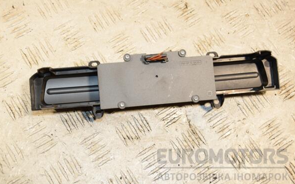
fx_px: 474
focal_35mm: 59
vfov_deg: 22.0
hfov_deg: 34.6
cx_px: 148
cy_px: 90
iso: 800
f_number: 7.1
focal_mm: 38
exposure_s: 1/200
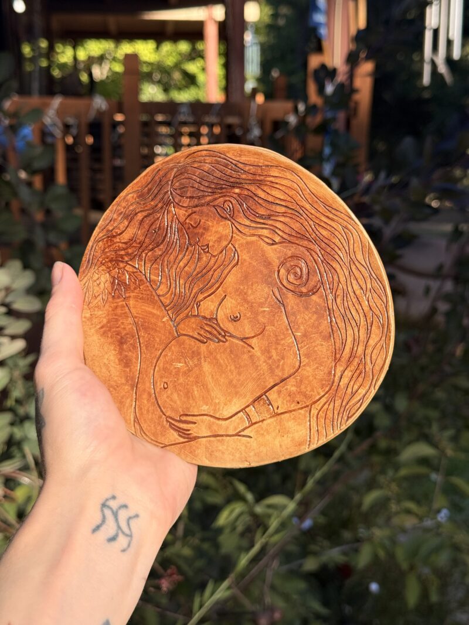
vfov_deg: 39.7
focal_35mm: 48
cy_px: 312
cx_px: 234
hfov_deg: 30.3
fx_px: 867
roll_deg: -0.8
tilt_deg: -12.1
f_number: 1.78
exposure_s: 1/1149
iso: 64
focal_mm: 6.76
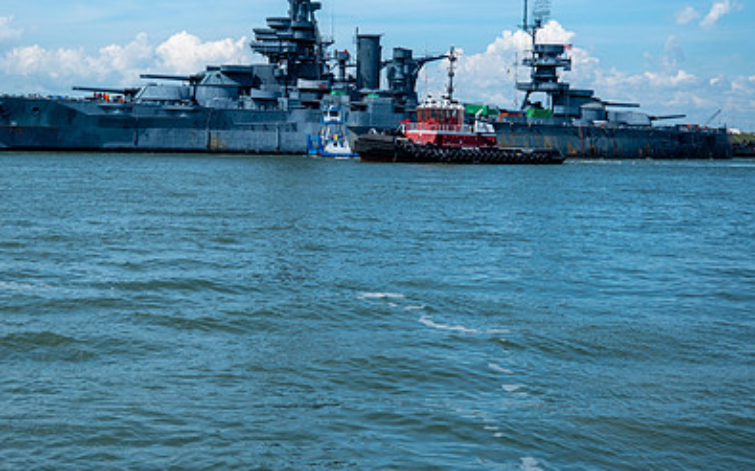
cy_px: 139
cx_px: 261
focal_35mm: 69
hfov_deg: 29.6
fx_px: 1419
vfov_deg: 18.8
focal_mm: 30.8
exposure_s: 1/1800
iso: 160
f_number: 4
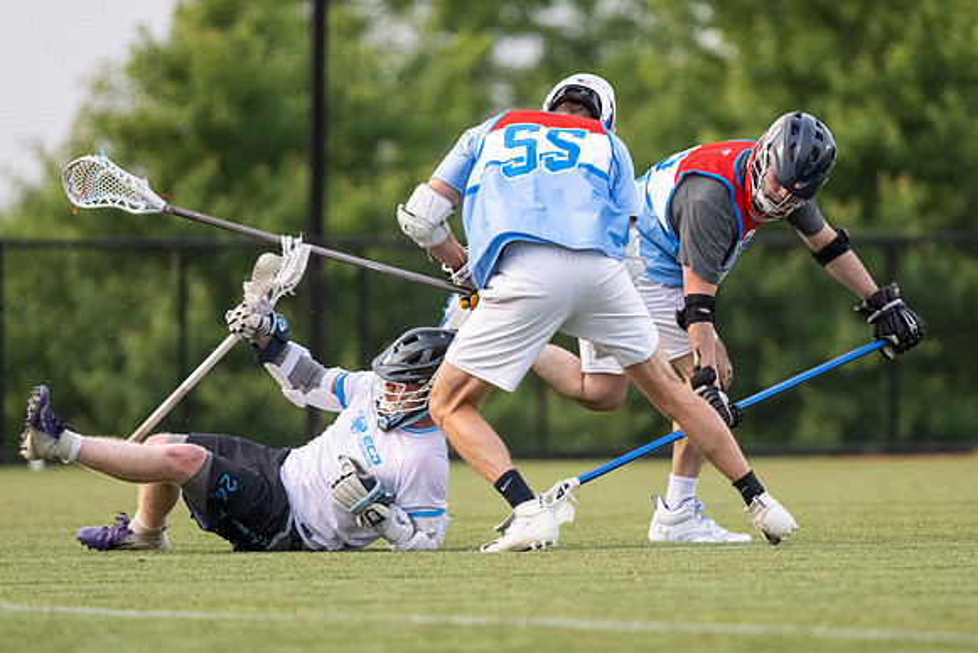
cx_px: 498
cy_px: 317
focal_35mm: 632
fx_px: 17160
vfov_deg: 2.2
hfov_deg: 3.3
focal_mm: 500
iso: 2800
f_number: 5.6
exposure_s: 1/1000
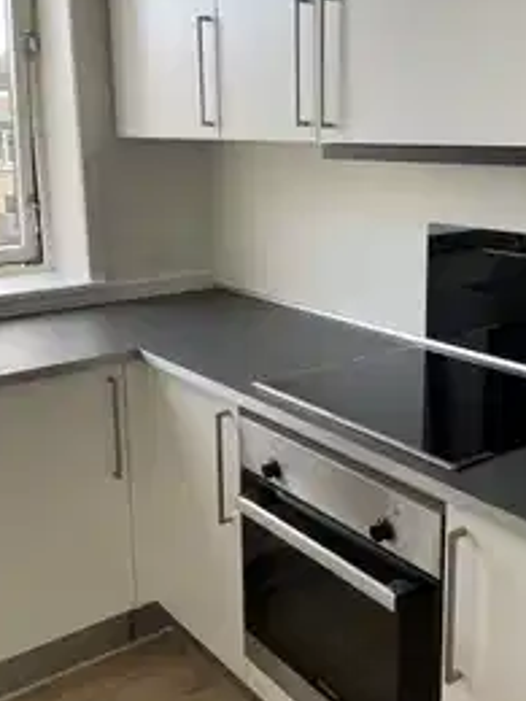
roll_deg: +0.1
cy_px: 310
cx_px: 305
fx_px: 810
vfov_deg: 46.7
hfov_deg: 35.9
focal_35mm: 40
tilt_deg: -13.5
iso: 40
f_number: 1.6
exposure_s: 1/121
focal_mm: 4.2
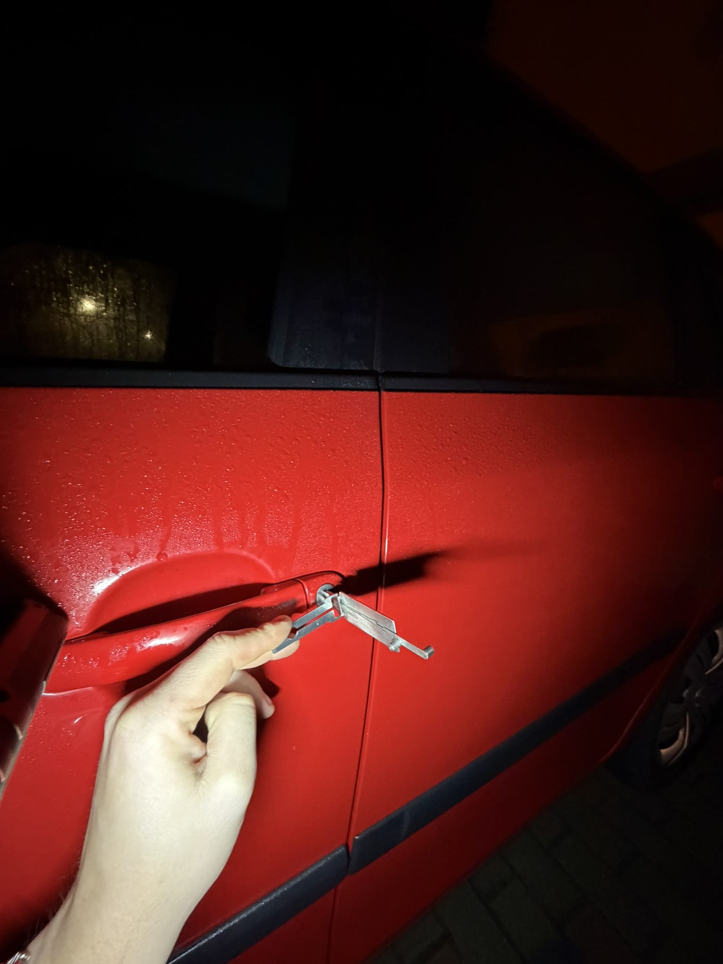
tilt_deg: -12.7
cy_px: 482
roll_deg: -7.3
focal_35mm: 14
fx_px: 390
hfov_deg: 85.7
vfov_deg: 102.1
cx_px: 362
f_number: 2.2
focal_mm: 2.22
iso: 1000
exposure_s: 1/33
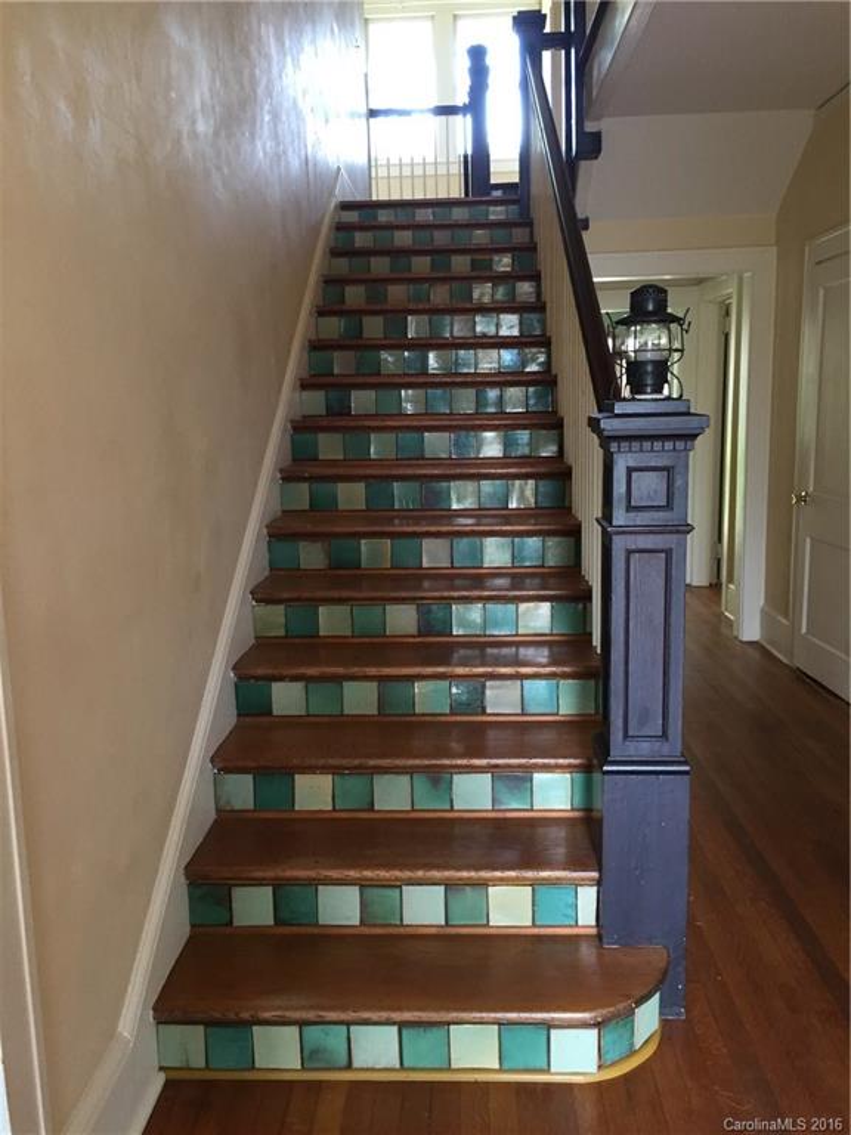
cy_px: 568
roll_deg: +0.7
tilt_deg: -8.9
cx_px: 426
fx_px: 951
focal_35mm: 29
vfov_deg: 61.7
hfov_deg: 48.2
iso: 125
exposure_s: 1/30
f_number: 2.2
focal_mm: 4.15
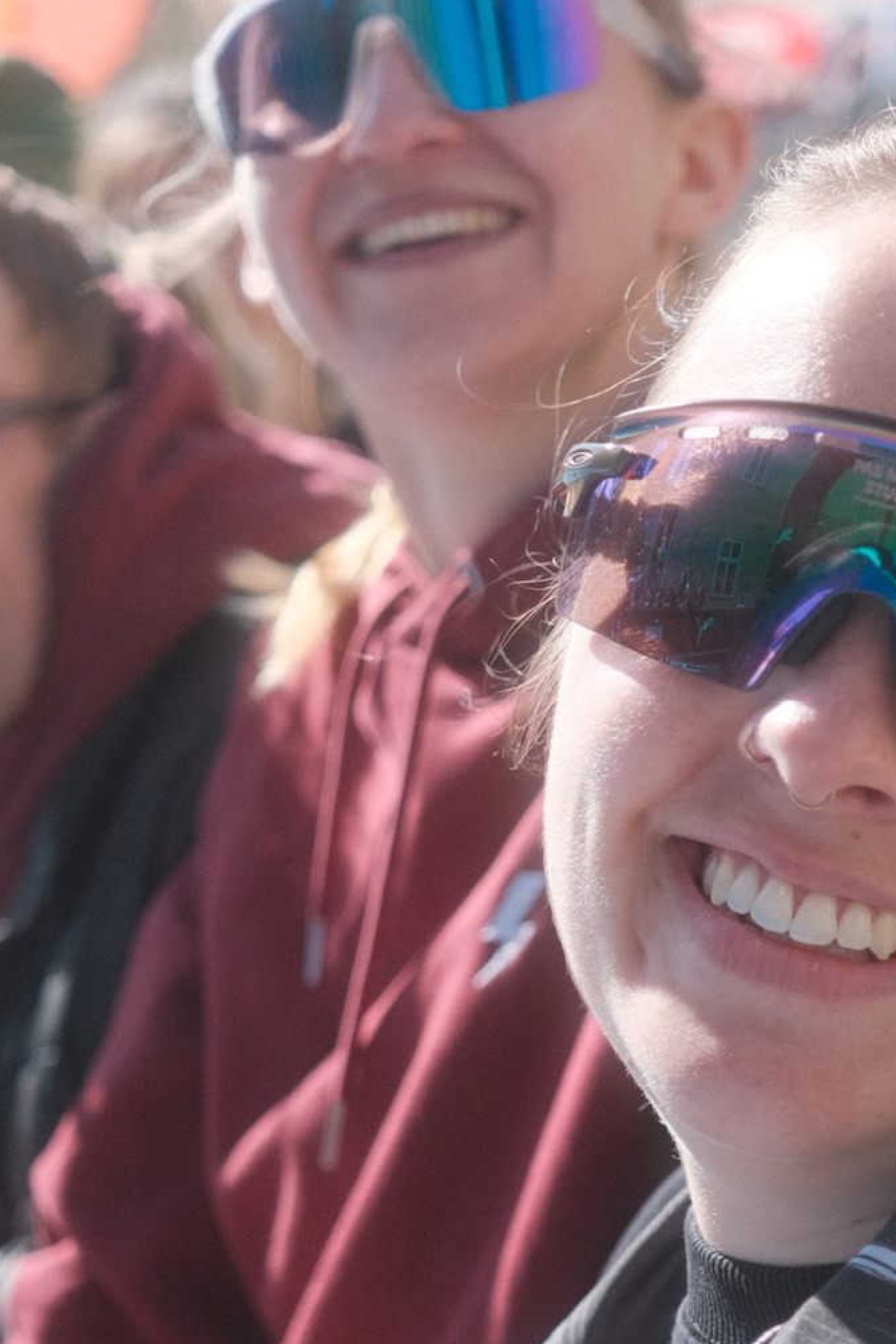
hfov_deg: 14.5
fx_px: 3509
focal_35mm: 94
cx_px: 702
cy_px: 1111
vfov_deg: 21.4
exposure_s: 1/4000
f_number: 2.8
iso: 800
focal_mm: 27
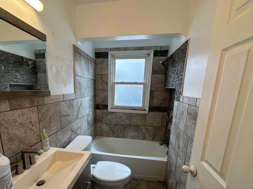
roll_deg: -0.9
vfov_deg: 73.9
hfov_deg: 90.7
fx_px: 124
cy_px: 113
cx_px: 112
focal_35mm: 17
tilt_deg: -10.2
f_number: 2.2
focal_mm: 2.22
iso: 80
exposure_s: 1/120
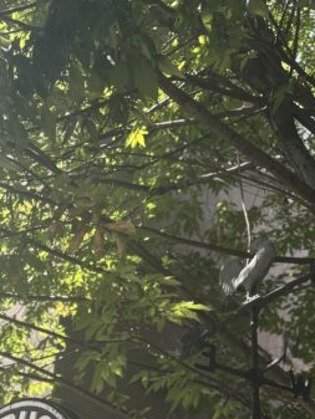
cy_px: 555
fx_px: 958
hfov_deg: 18.3
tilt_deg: +19.1
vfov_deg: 22.0
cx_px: 11
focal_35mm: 79
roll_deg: -5.8
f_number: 1.6
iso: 50
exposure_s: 1/694
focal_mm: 5.96
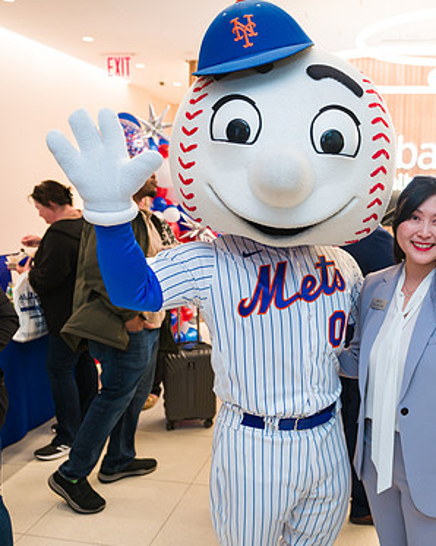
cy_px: 266
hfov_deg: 41.6
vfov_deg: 51.6
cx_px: 293
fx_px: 565
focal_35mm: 35
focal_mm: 24
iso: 400
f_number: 4
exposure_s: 1/200
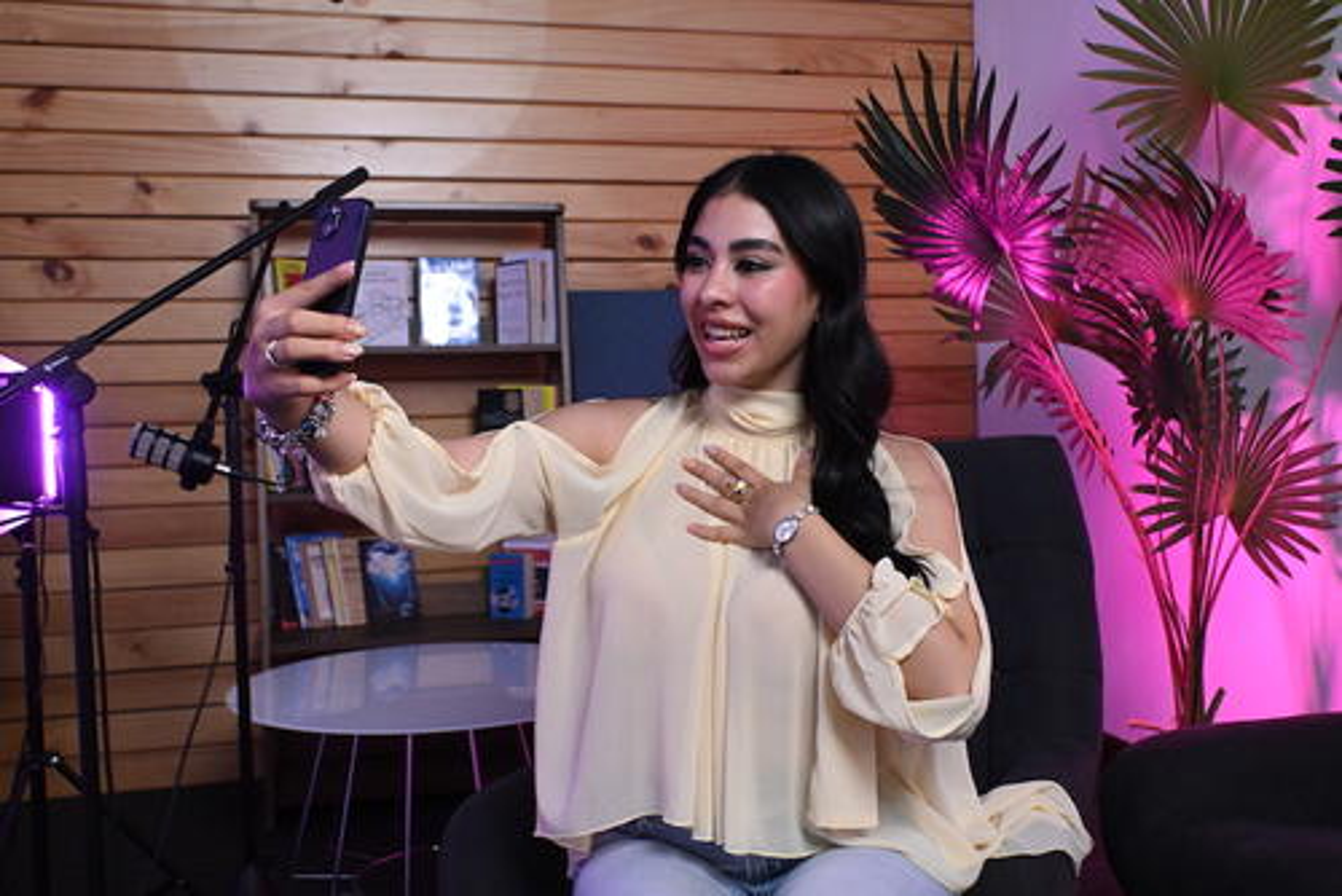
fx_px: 1343
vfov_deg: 36.9
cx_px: 671
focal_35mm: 36
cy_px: 448
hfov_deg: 53.1
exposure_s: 1/200
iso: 2000
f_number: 5
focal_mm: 24
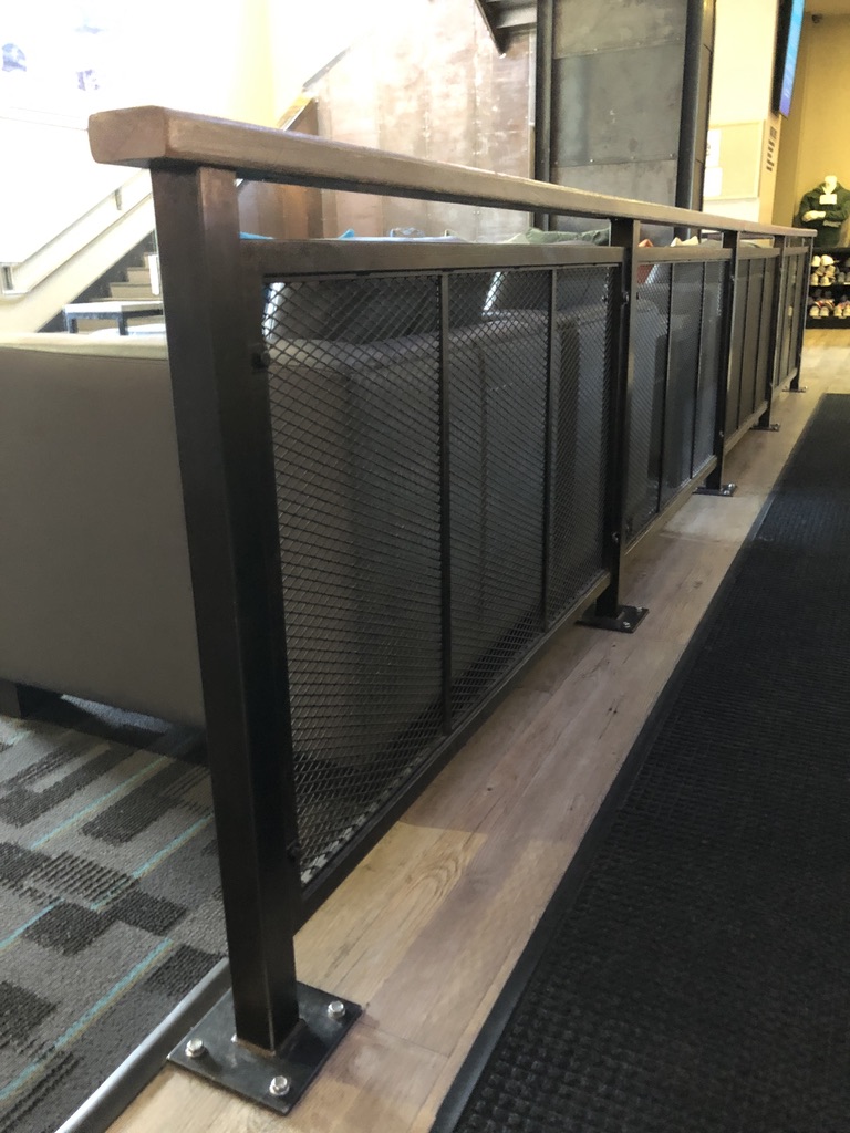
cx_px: 425
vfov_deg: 63.4
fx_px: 917
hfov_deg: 49.7
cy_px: 566
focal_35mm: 28
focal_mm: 4
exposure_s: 1/4
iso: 125
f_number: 1.8
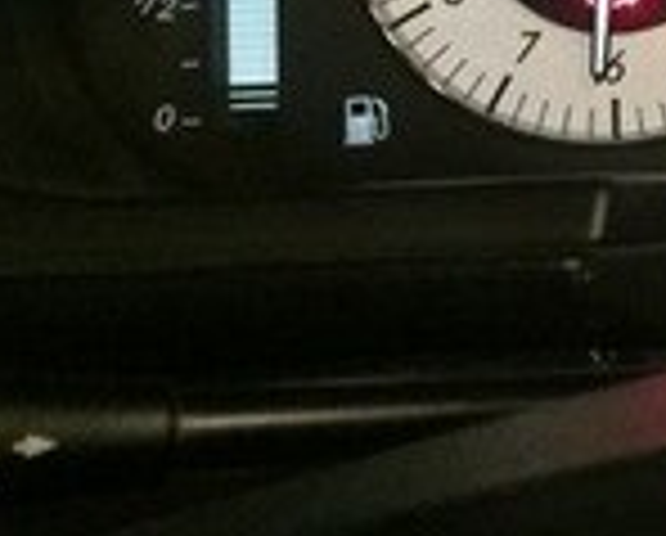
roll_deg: -0.7
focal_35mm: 126
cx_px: 1210
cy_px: -259
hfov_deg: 13.6
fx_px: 2489
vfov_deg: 11.8
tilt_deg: -12.5
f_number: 2.2
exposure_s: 1/17
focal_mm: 4.15
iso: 640
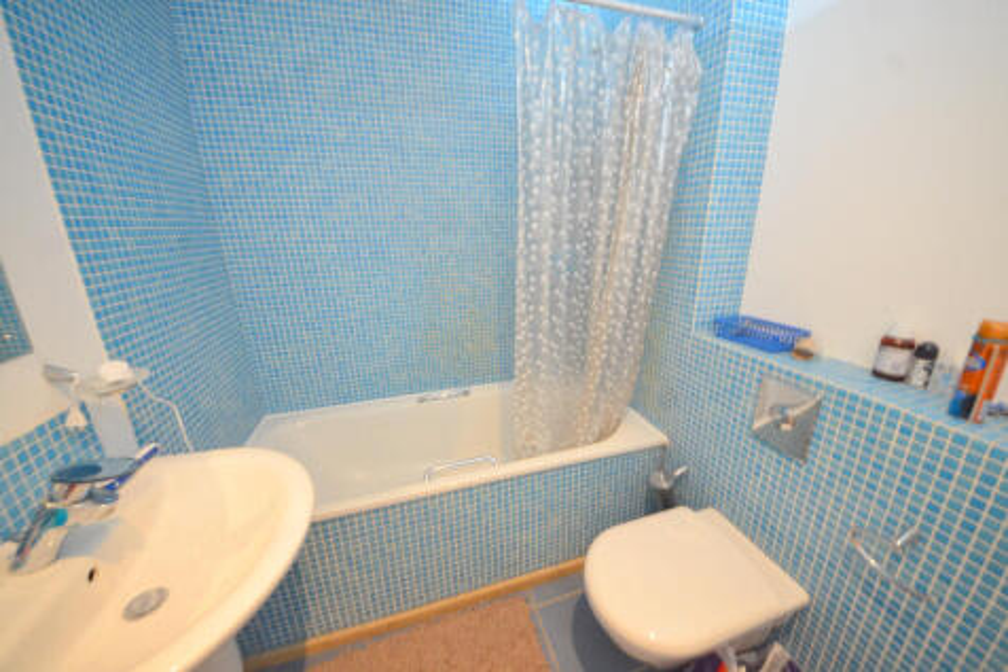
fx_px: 336
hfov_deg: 112.6
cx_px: 504
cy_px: 336
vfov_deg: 90.0
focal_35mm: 12
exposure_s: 1/2.5
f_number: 4.5
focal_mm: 8
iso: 1600
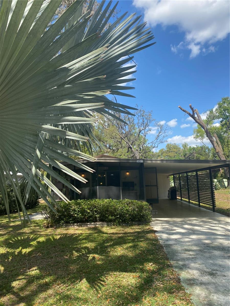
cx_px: 115
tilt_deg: +10.5
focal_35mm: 26
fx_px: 230
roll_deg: +1.5
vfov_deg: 67.3
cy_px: 153
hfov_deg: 53.1
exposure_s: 1/1522
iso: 32
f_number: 1.8
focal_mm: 4.25
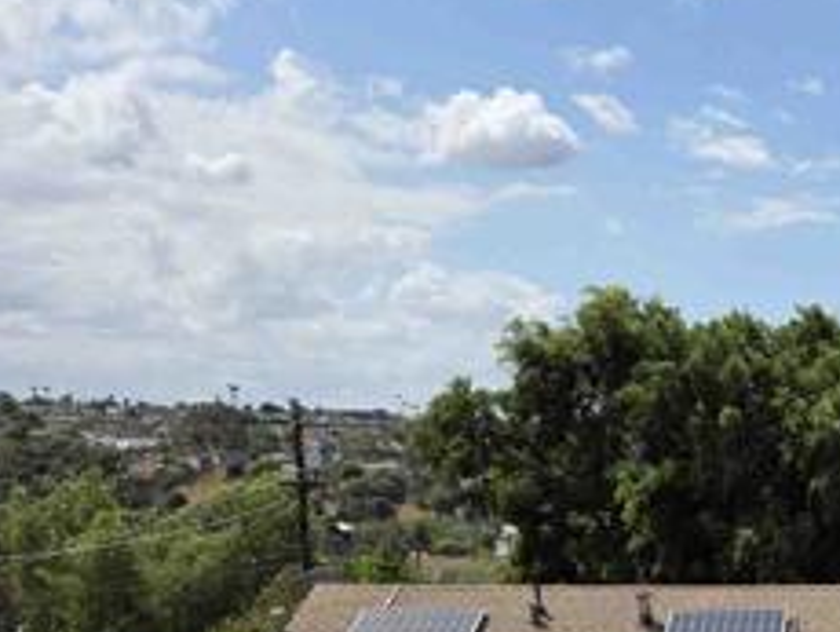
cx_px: 1015
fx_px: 1555
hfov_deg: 26.7
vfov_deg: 21.1
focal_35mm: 64
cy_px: 796
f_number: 1.8
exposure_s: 1/6412
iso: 80
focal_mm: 5.4
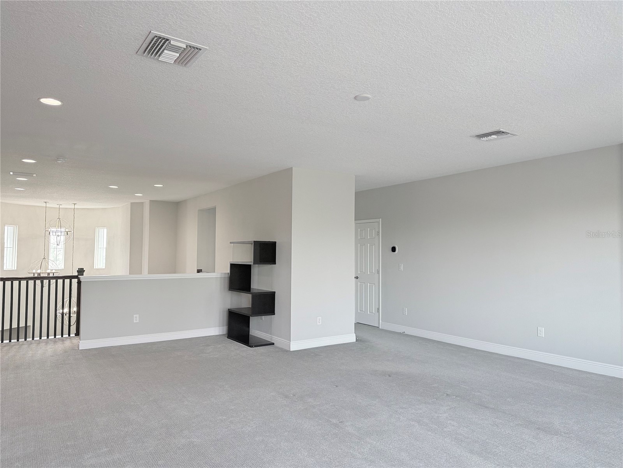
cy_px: 234
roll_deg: -0.5
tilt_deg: +2.4
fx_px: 432
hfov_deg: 71.6
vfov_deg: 56.8
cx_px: 312
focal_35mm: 24
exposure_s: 1/135
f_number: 1.78
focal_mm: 6.76
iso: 200
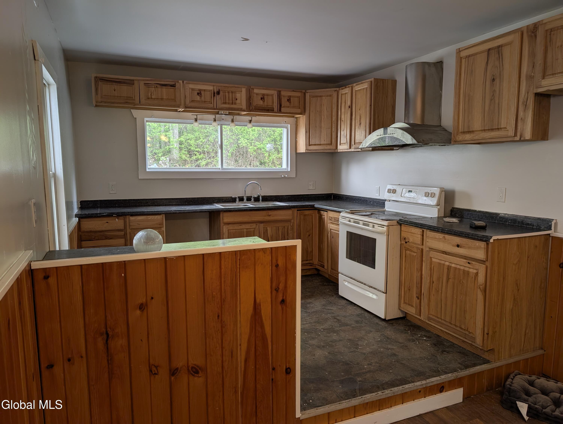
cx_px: 282
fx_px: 391
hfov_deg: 71.5
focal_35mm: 24
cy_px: 212
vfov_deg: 56.9
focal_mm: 6.9
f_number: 1.68
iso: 19
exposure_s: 1/140
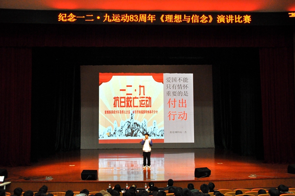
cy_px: 98
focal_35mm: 38
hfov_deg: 51.3
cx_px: 148
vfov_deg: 35.4
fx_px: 307
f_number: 5.6
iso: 2800
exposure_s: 1/30
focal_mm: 25
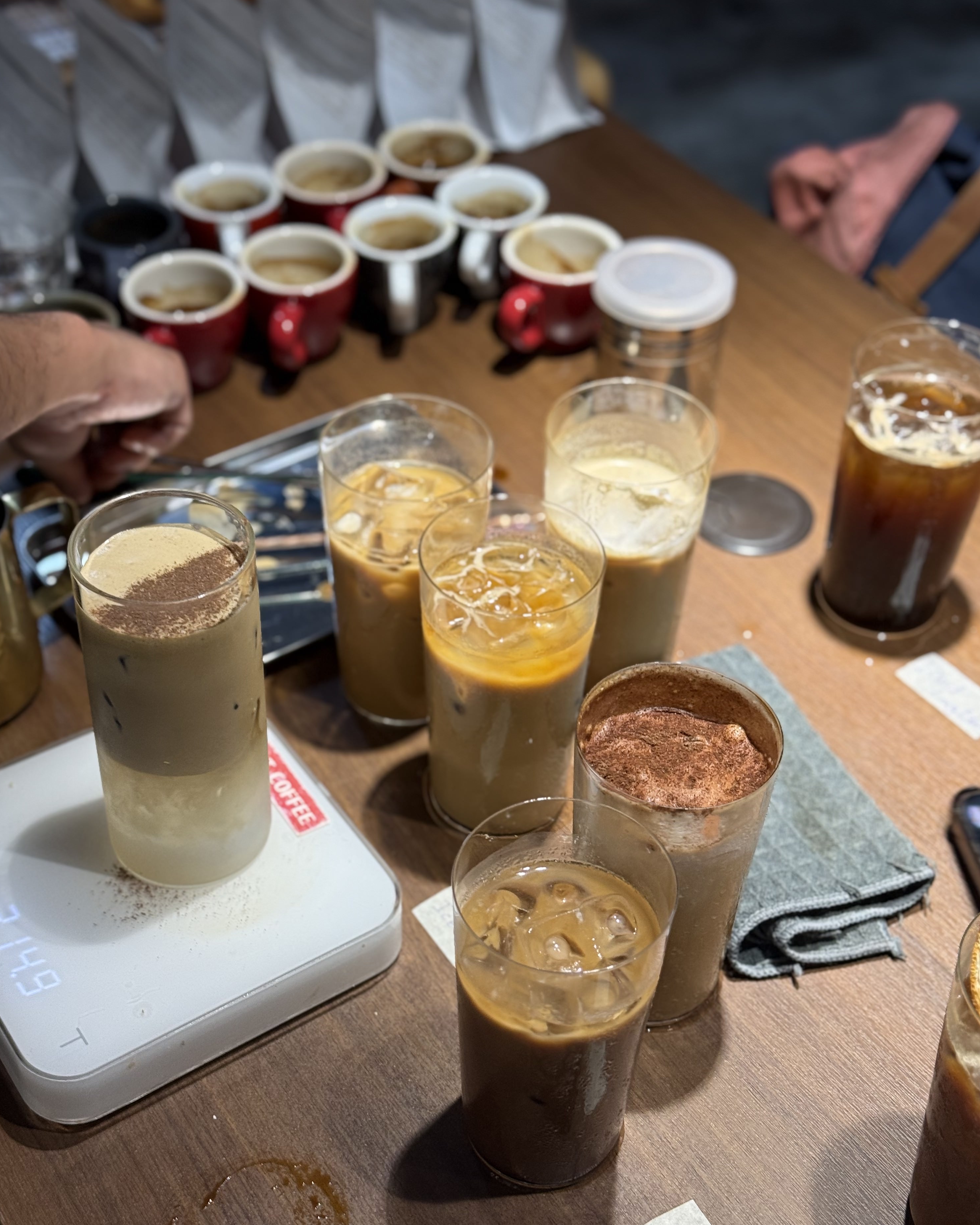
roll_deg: -2.4
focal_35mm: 51
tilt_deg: -42.1
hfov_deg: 29.7
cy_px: 622
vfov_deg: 36.7
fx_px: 1849
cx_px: 493
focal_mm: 6.76
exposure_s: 1/50
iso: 64
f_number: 1.78
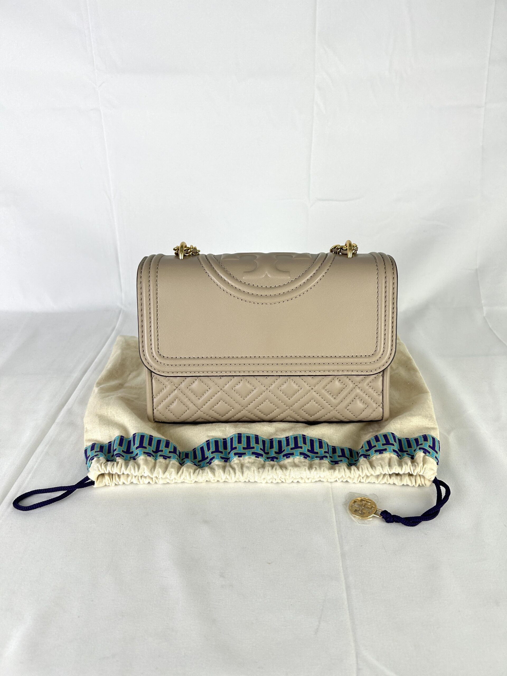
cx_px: 254
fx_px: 508
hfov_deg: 53.1
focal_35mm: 26
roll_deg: -0.7
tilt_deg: -25.0
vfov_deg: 67.3
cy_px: 338
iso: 40
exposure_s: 1/159
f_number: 1.5
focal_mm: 5.7
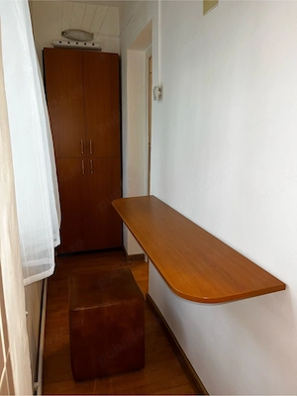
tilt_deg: -10.5
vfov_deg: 67.3
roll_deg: +0.6
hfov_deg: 53.1
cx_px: 148
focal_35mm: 26
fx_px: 297
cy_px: 198
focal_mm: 5.1
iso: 32
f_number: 1.6
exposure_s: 1/24
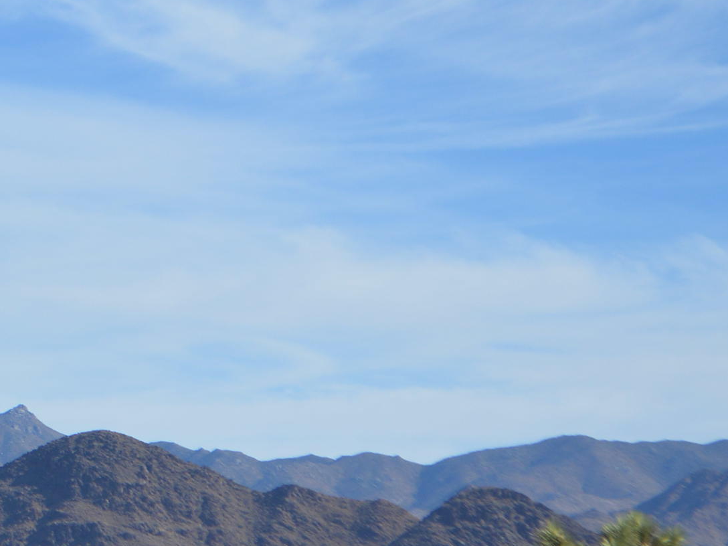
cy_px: 430
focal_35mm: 218
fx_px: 4591
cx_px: -220
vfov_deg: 6.8
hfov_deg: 8.9
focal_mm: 55
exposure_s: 1/1600
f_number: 7.1
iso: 400
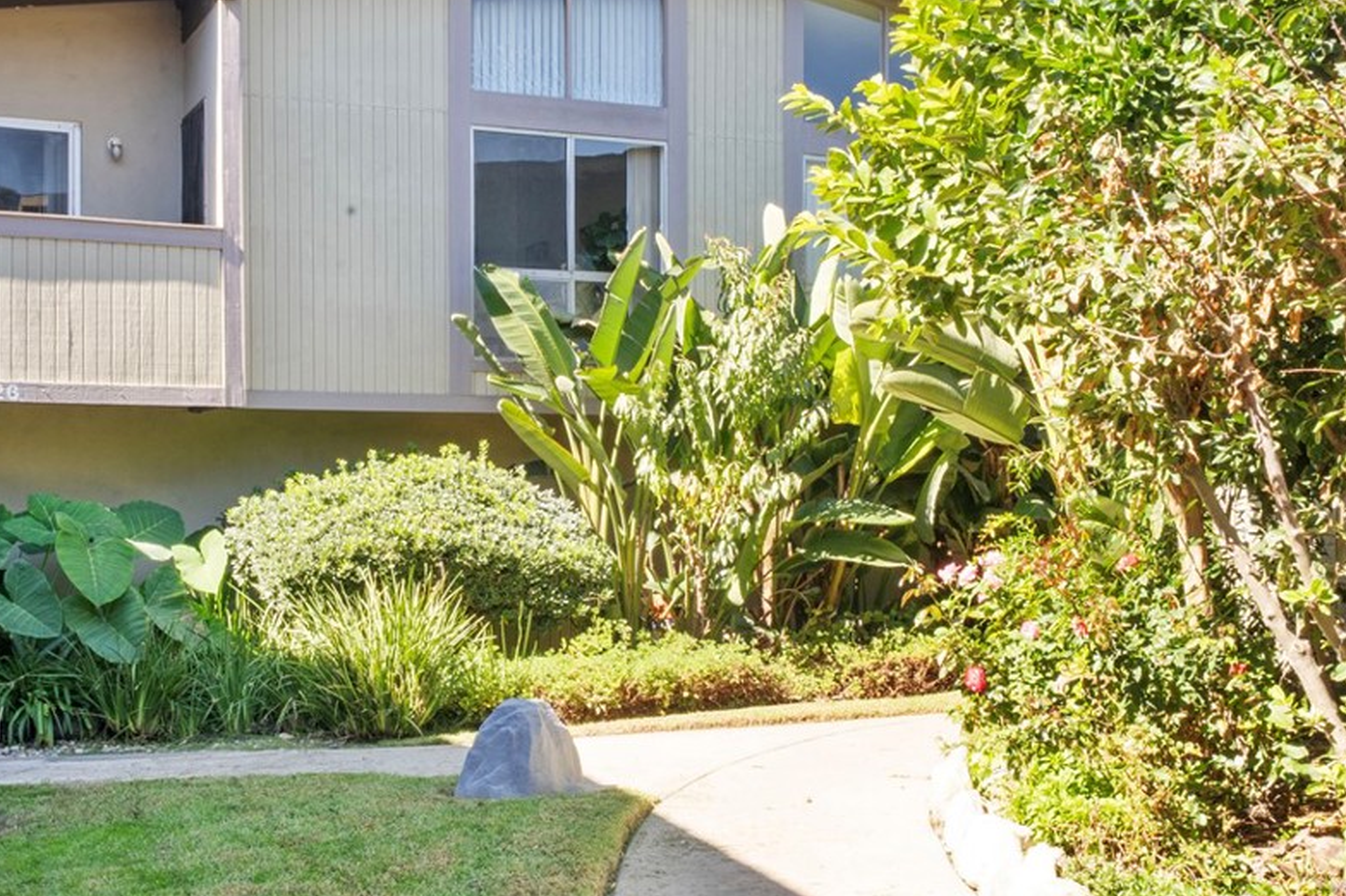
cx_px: 584
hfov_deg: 41.8
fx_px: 1756
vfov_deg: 28.6
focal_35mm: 47
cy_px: 494
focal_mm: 24
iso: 400
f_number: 22
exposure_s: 1/30
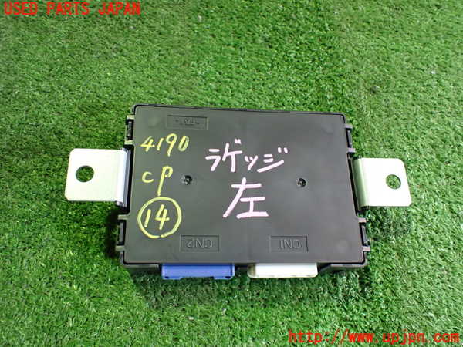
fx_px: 401
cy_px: 174
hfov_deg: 60.0
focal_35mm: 30
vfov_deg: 46.8
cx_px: 232
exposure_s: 1/50
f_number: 2.3
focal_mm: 5.4
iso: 800
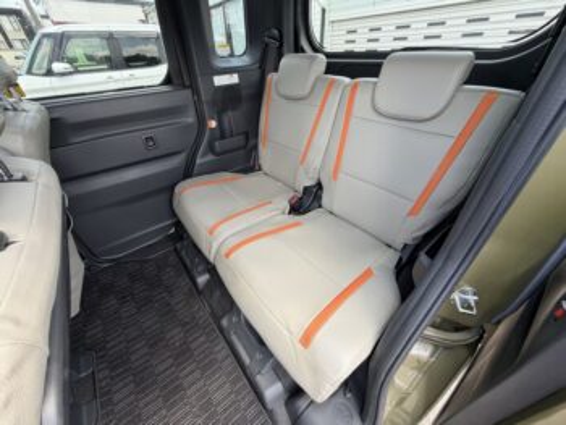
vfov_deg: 85.7
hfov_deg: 102.0
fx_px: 229
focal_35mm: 14
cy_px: 212
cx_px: 283
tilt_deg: -34.7
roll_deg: +0.7
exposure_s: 1/121
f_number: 2.2
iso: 100
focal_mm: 2.22
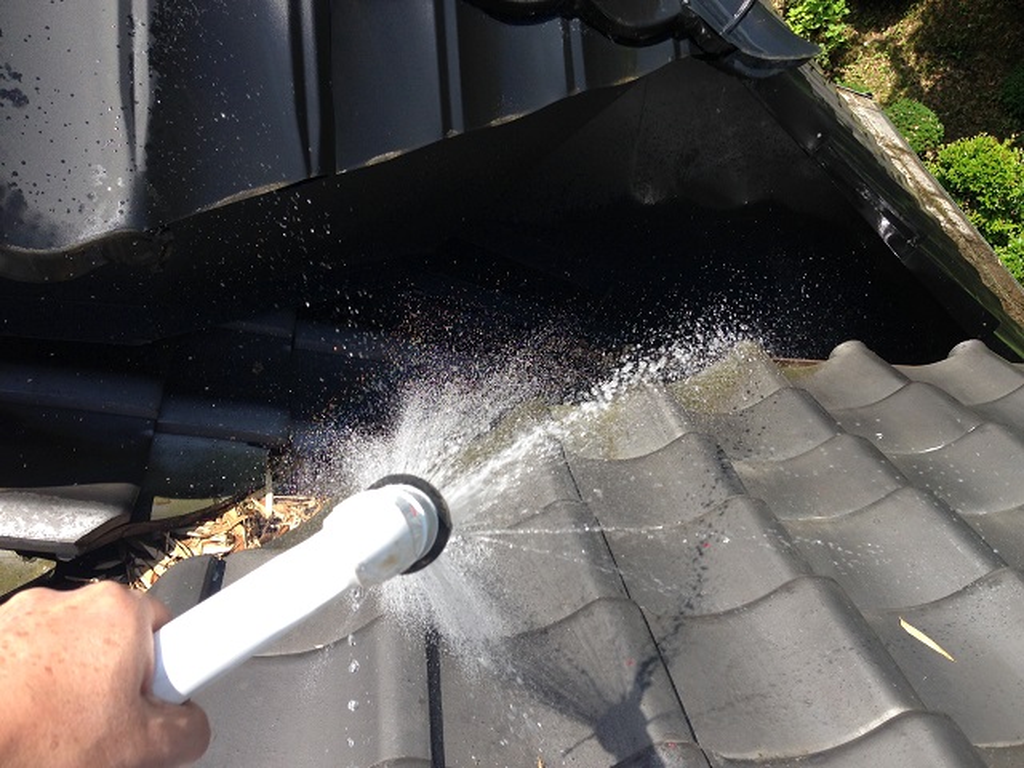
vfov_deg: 42.9
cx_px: 512
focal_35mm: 33
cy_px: 384
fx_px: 976
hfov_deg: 55.4
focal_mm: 4.12
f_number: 2.4
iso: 50
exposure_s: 1/704
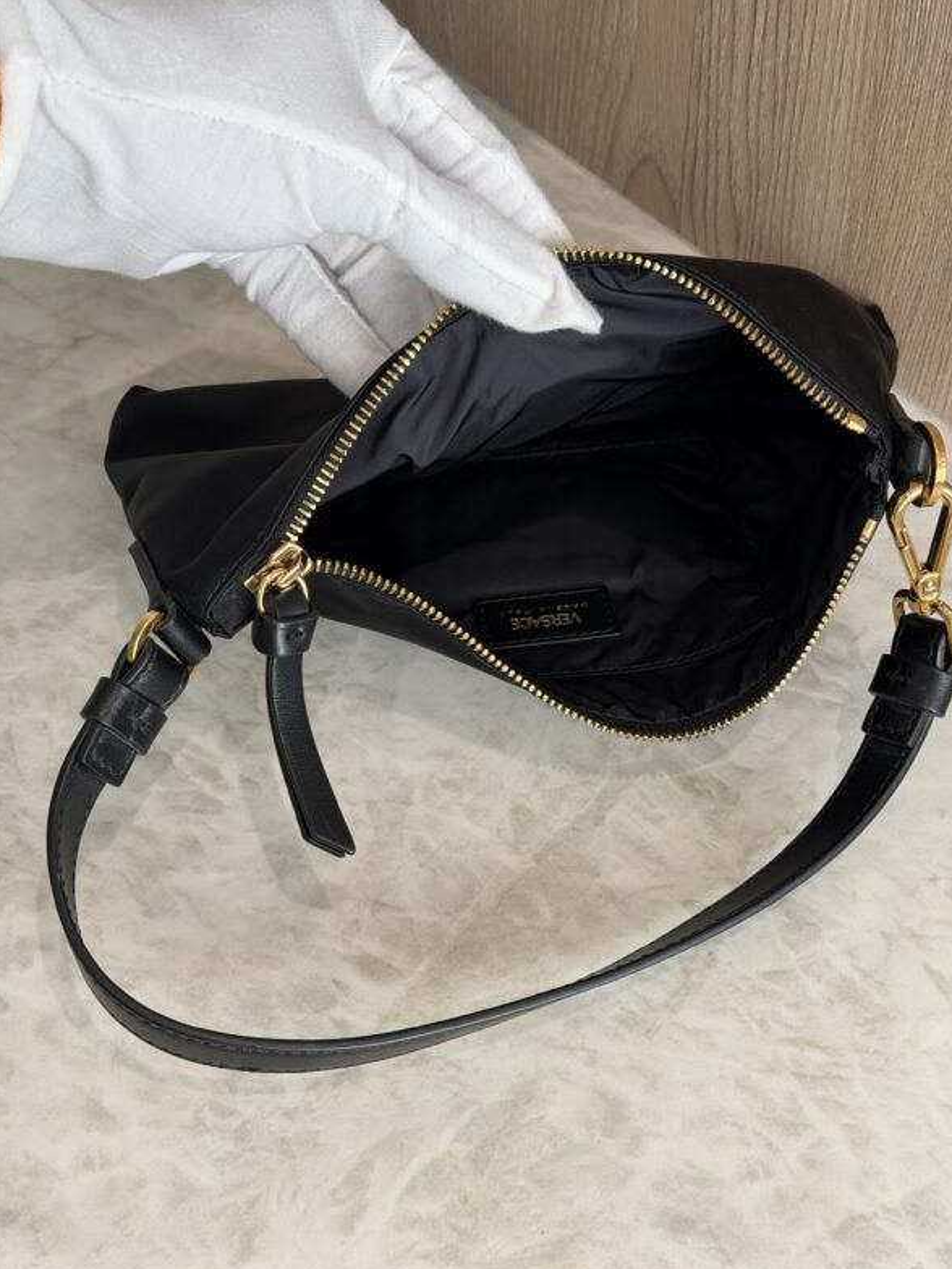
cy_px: 643
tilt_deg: -52.1
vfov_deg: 38.9
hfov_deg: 29.7
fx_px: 1797
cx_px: 479
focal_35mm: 49
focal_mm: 6.76
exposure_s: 1/60
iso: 64
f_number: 1.78
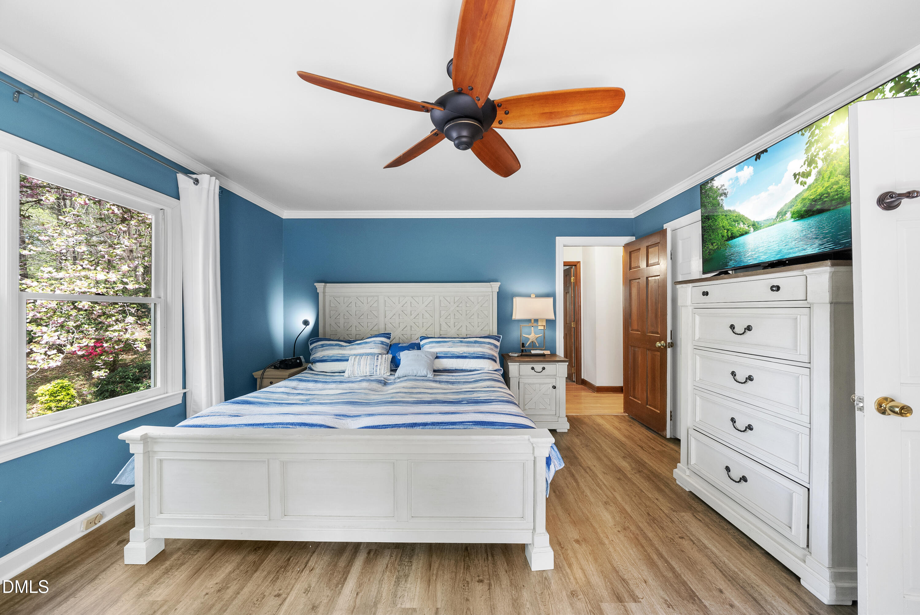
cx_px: 460
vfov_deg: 90.1
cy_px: 308
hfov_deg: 112.6
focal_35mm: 12
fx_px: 307
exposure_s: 1/6
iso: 800
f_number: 7.1
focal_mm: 12
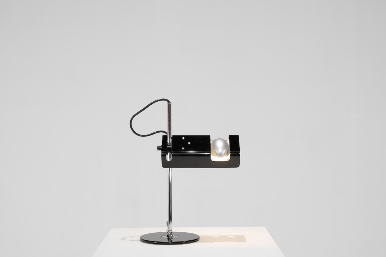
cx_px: 191
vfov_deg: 22.3
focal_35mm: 61
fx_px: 654
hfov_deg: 32.9
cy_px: 134
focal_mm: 35
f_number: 8
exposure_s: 1/20
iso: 400
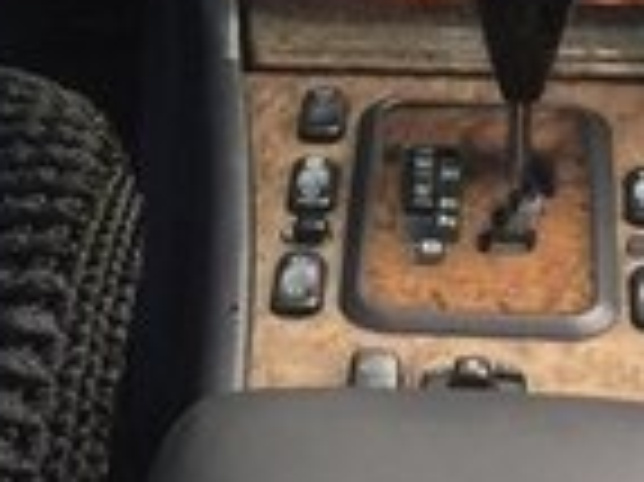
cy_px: -538
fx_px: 2491
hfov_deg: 14.7
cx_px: 266
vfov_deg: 10.1
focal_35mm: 134
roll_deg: -1.2
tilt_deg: -18.9
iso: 40
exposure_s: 1/33
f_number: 2.2
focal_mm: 4.15
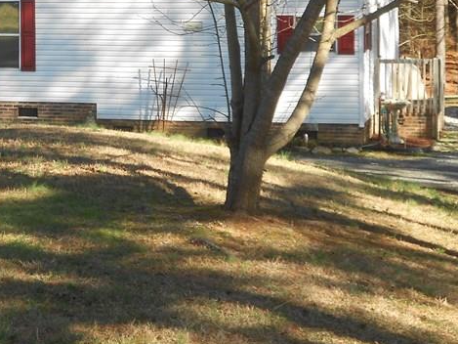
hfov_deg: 17.9
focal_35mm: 107
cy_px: 35
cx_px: -10
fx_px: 1416
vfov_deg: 13.7
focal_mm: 8.8
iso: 80
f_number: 4.5
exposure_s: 1/160
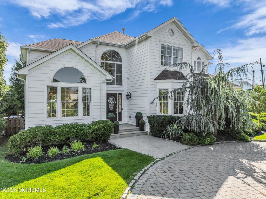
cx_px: 133
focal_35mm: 24
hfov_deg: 71.6
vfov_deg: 56.8
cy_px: 100
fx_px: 184
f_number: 2.8
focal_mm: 12.29
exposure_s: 1/640
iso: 400
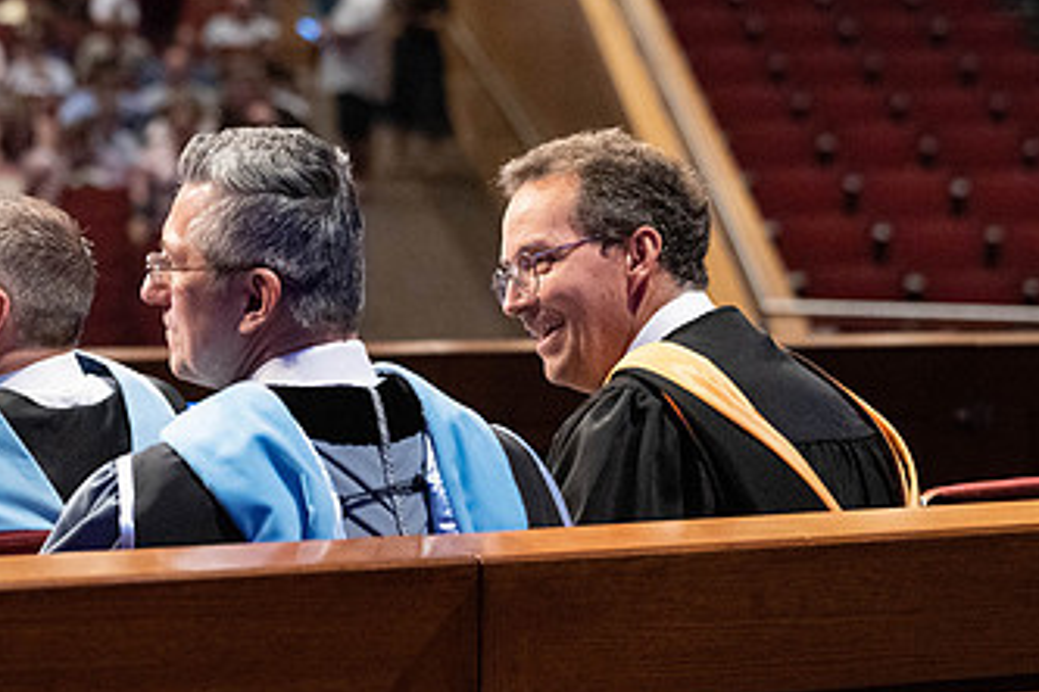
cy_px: 195
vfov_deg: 8.4
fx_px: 4733
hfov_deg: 12.5
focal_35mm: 164
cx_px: 304
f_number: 3.5
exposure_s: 1/160
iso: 10000
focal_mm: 85
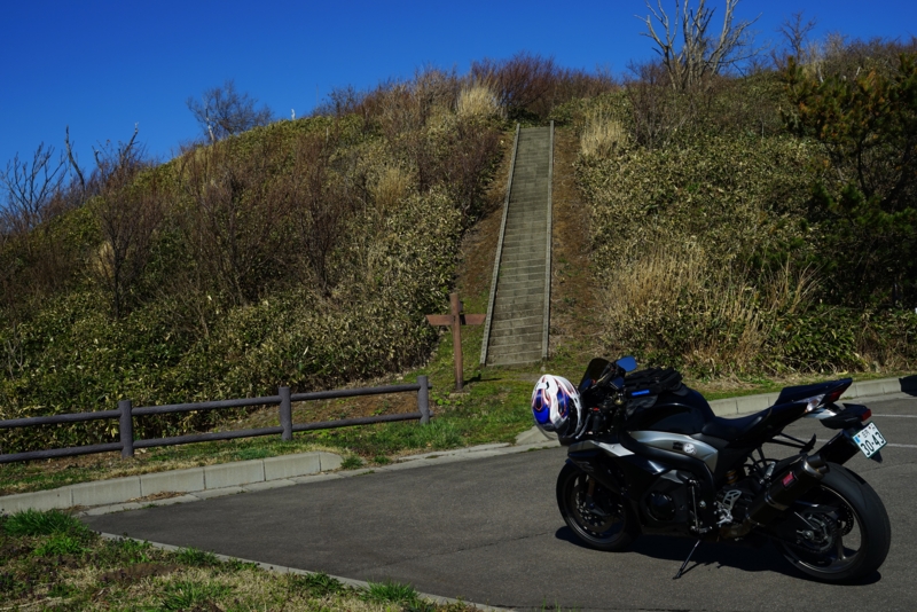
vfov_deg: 36.0
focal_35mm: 37
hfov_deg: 51.9
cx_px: 458
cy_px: 306
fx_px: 943
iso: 100
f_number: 13
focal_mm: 37
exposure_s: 1/250
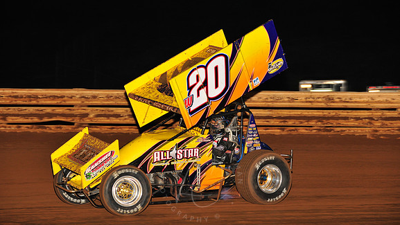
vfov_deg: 8.6
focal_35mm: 142
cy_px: 116
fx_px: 1507
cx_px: 200
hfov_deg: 15.1
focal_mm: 135
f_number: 6.3
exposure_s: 1/320
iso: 1000
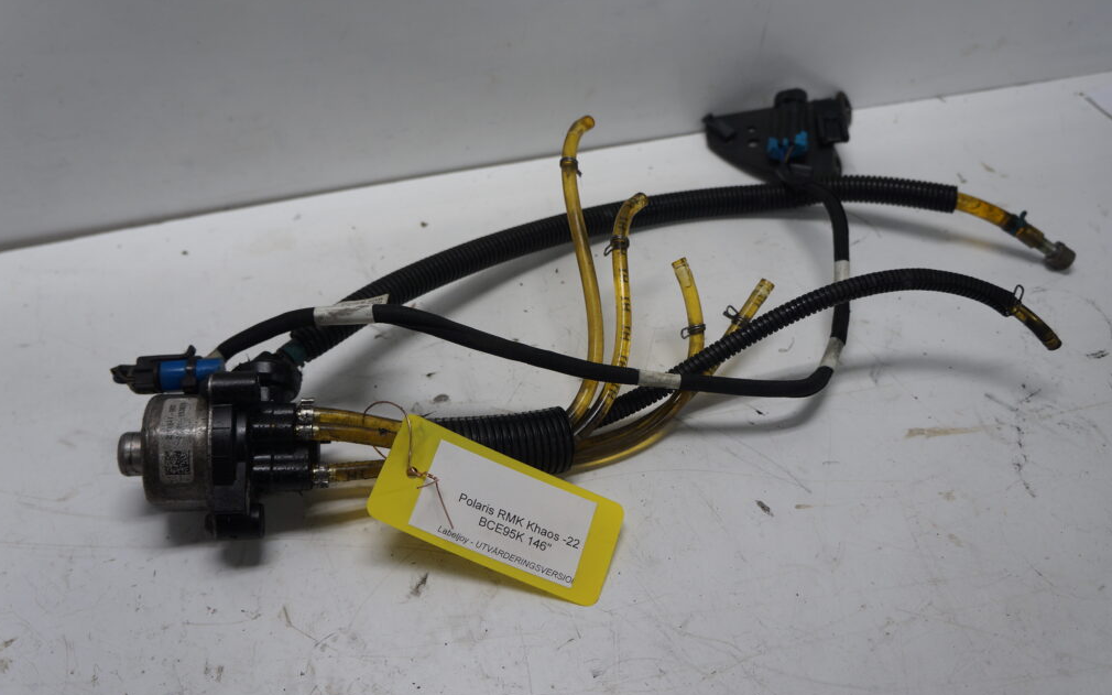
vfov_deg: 40.6
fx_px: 939
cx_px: 549
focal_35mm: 31
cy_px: 345
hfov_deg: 61.2
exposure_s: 1/80
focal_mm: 20
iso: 100
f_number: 4
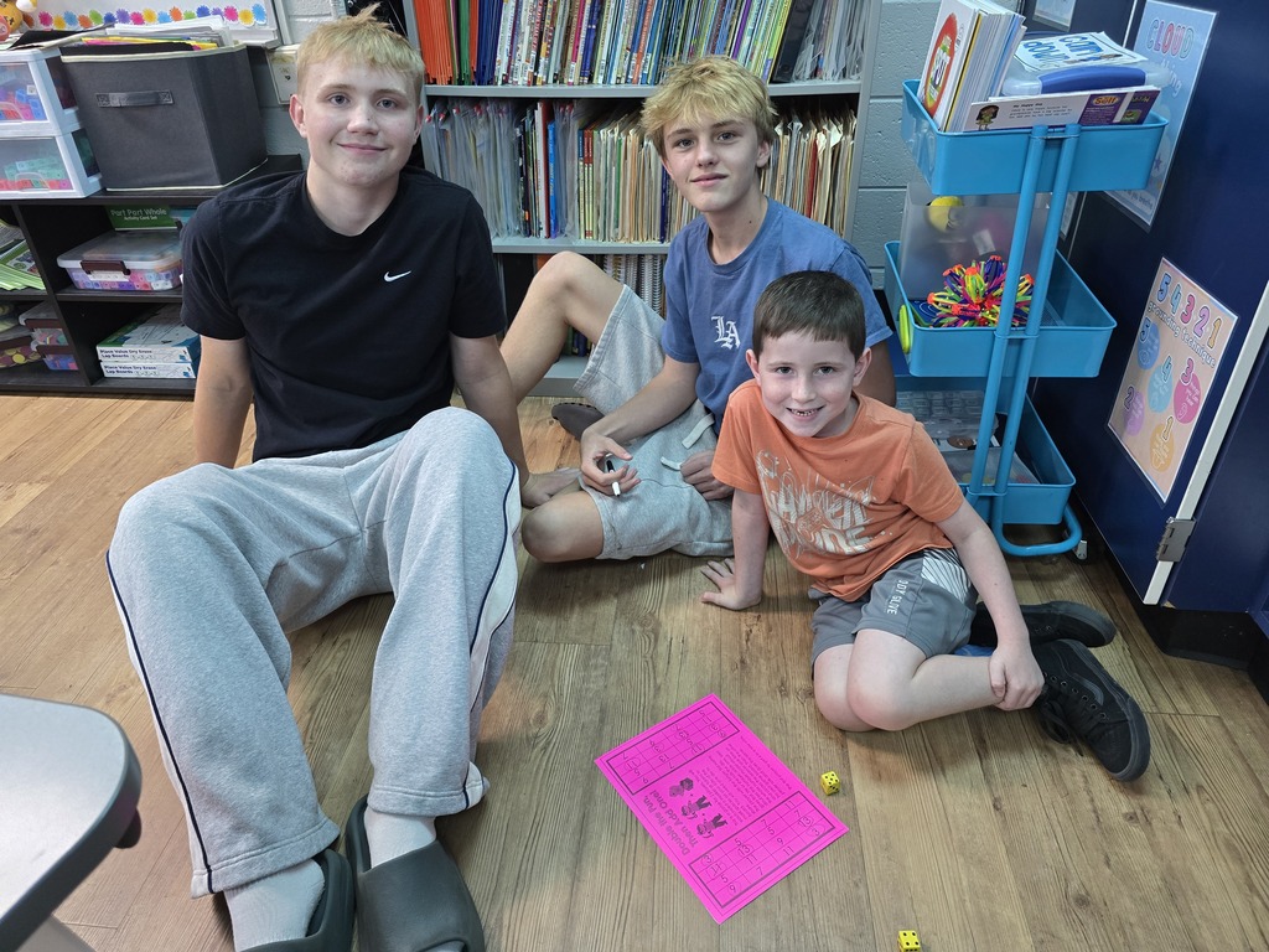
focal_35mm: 23
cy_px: 476
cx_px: 634
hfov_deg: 73.9
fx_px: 843
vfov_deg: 58.9
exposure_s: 1/120
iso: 500
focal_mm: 6.3
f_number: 1.7
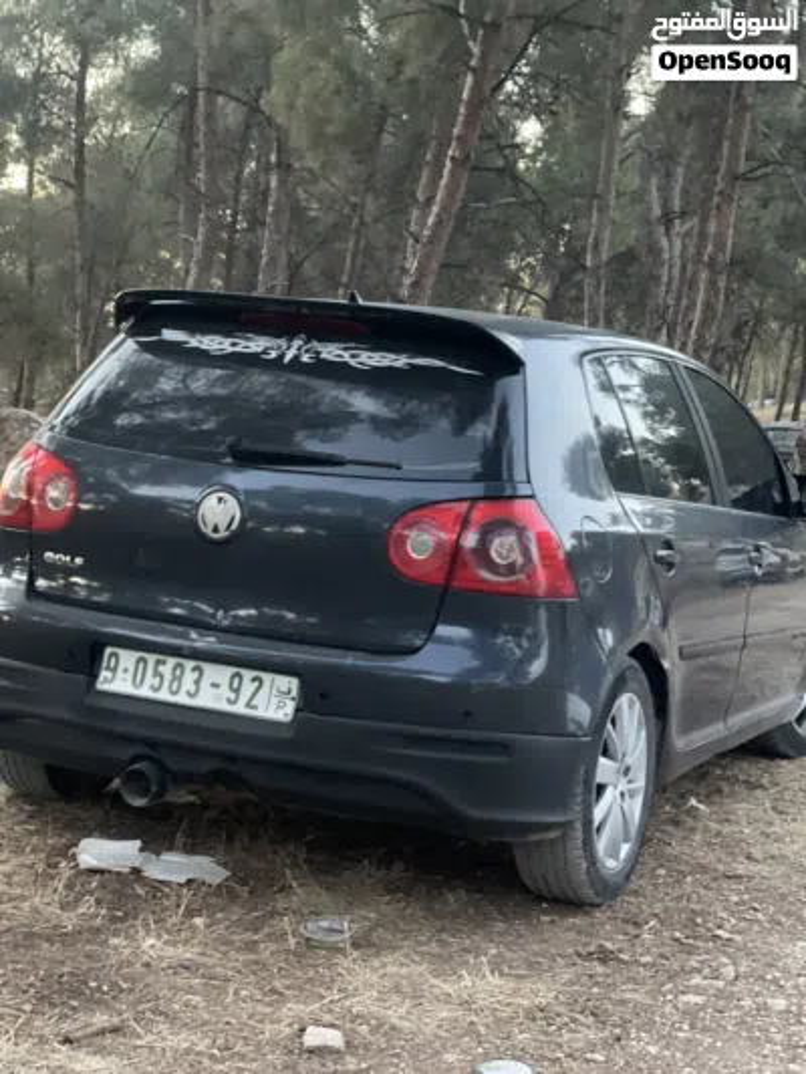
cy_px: 537
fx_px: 1986
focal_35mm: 64
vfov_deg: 30.3
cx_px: 403
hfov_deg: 22.9
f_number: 2.2
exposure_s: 1/15
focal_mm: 7.5
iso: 640
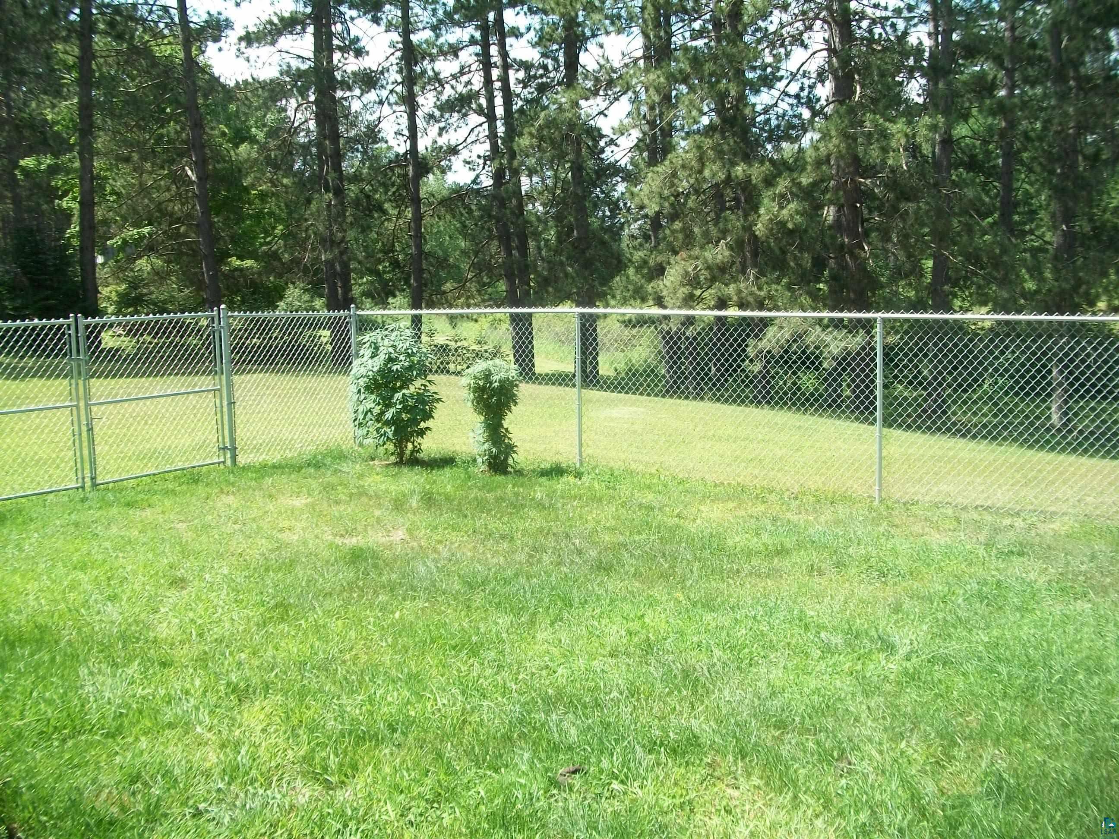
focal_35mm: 32
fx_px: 1034
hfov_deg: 56.8
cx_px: 560
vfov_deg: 44.2
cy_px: 420
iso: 80
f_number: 2.9
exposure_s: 1/400
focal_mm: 5.7
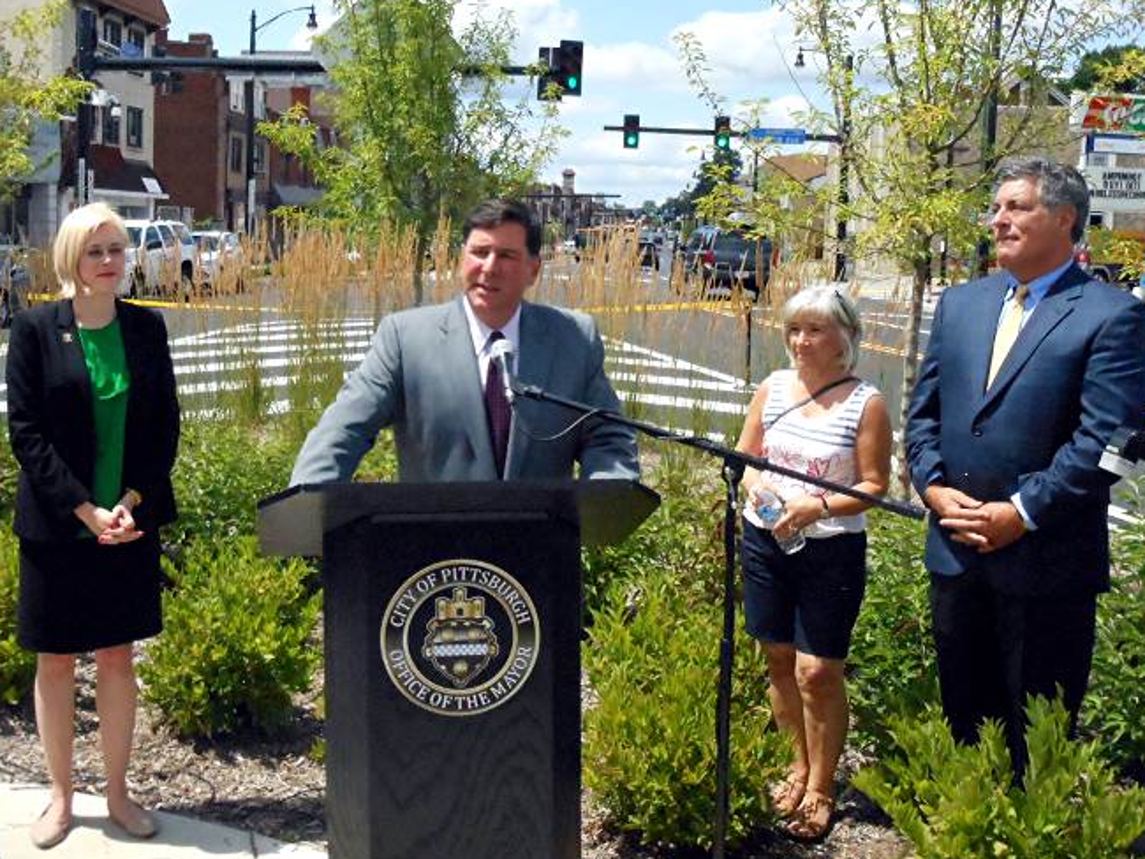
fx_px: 1588
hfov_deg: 39.5
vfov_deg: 30.2
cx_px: 463
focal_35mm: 48
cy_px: 338
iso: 800
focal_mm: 6.9
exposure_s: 1/500
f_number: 12.1
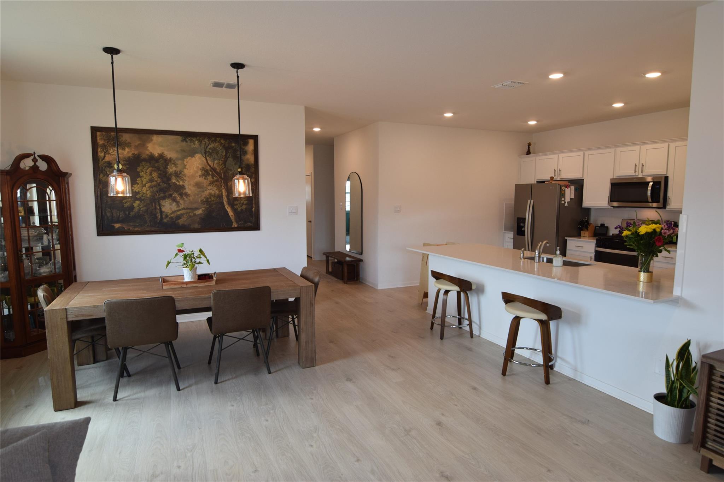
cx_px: 362
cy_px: 241
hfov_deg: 81.2
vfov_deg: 59.5
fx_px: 422
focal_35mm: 21
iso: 400
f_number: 4.5
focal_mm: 14
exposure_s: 1/80
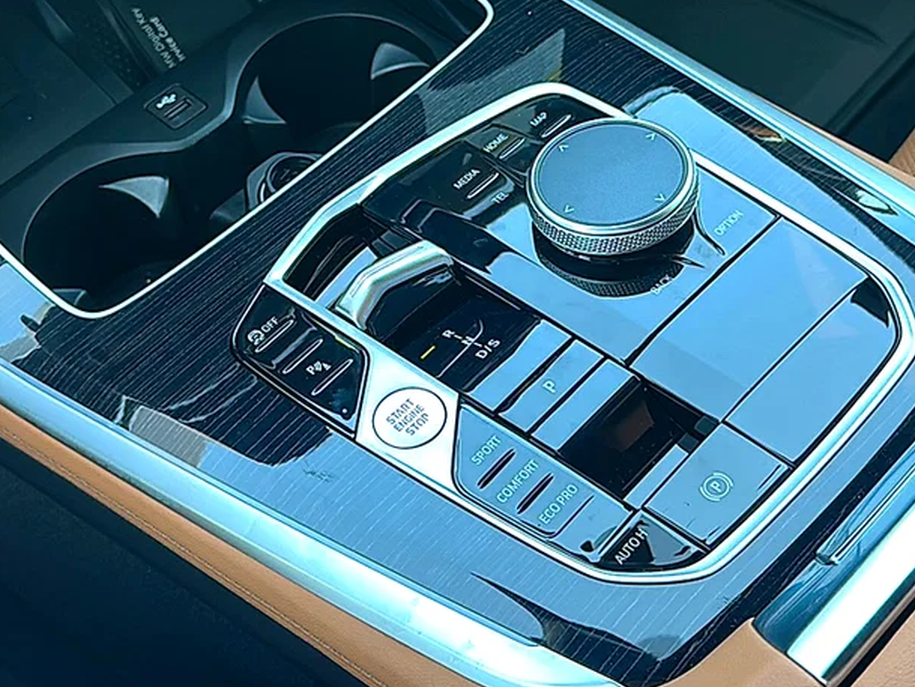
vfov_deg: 31.5
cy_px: 295
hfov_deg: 41.2
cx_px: 509
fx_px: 1216
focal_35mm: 46
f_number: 1.78
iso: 64
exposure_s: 1/90
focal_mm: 6.86
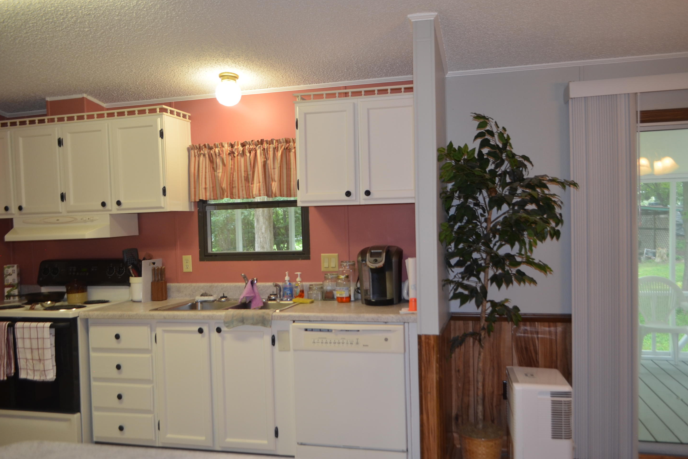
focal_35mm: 28
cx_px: 352
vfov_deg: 46.4
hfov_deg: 65.5
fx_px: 535
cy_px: 230
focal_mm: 18
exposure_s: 1/60
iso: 400
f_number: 3.5
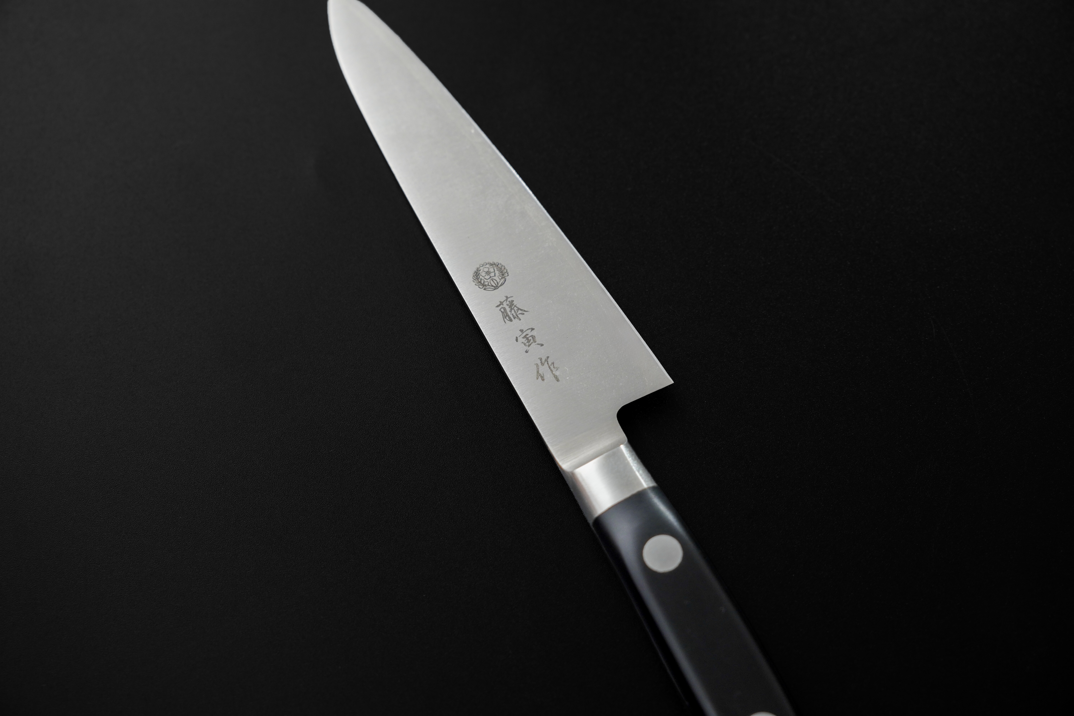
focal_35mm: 41
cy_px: 358
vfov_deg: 32.6
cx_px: 537
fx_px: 1226
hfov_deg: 47.3
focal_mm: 27.4
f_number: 5
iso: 400
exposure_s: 1/160
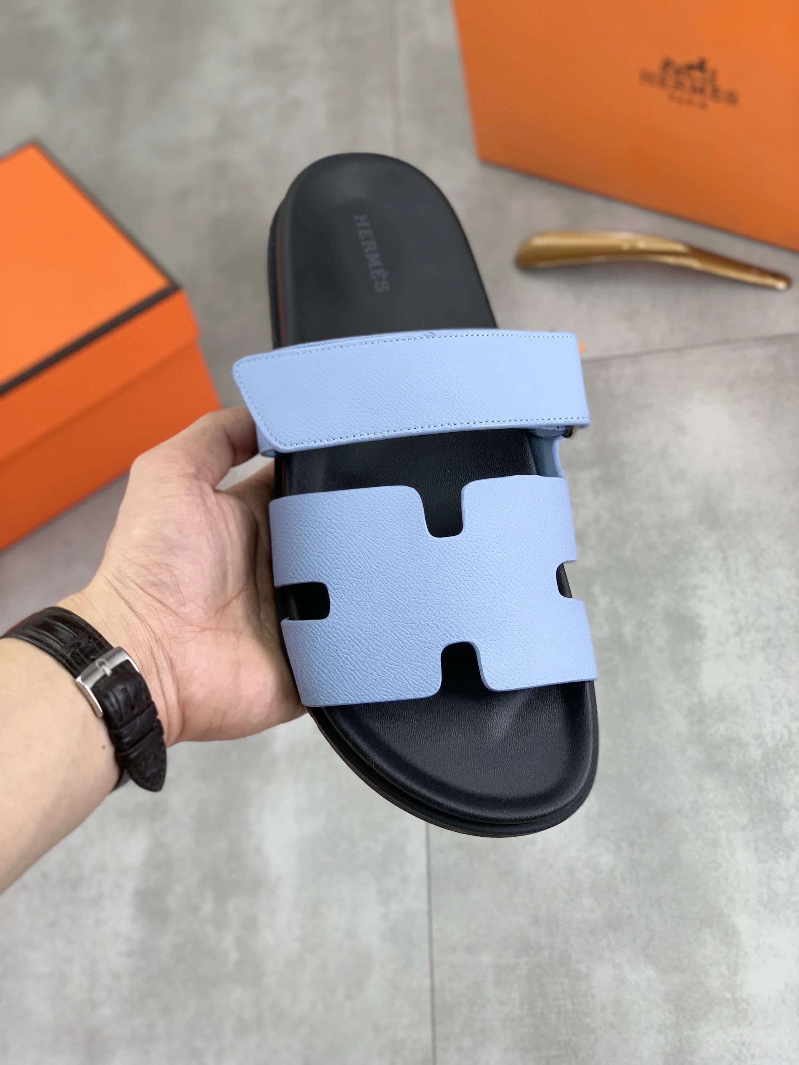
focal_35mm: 52
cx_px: 400
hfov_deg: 28.0
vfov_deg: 36.8
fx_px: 1600
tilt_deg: -52.2
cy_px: 532
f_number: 2.4
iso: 25
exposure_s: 1/100
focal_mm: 6
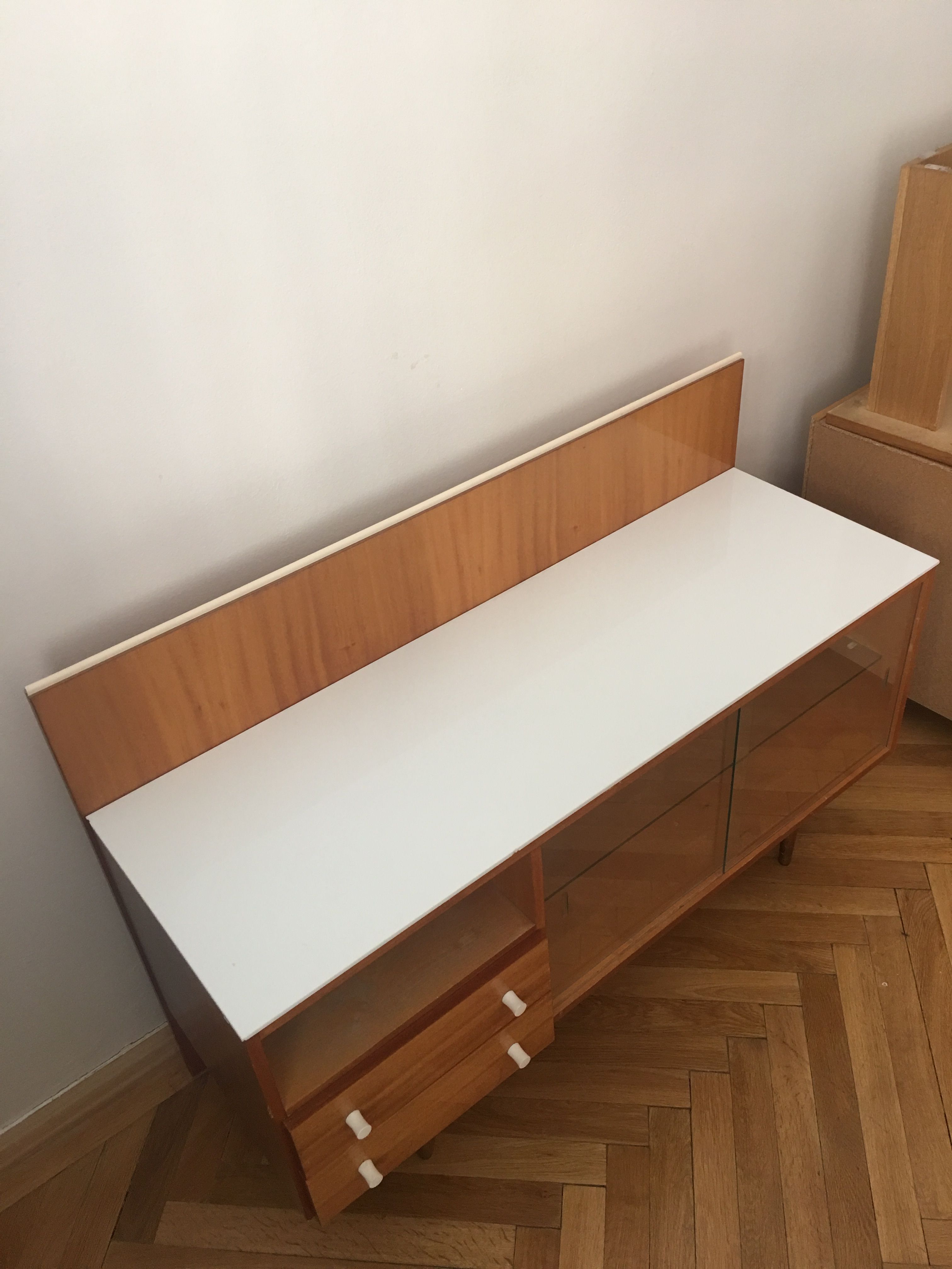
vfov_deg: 61.7
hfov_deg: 48.2
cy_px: 634
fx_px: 1063
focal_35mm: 29
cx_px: 476
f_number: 2.2
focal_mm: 4.15
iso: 64
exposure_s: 1/17
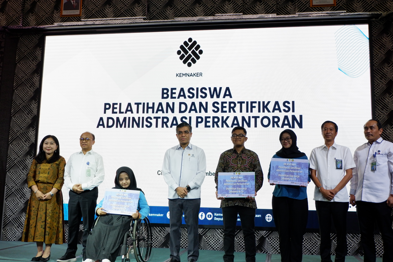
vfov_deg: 33.4
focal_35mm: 40
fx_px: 437
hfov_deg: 48.5
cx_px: 198
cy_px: 129
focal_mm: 24.3
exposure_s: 1/140
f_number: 4.2
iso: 1250
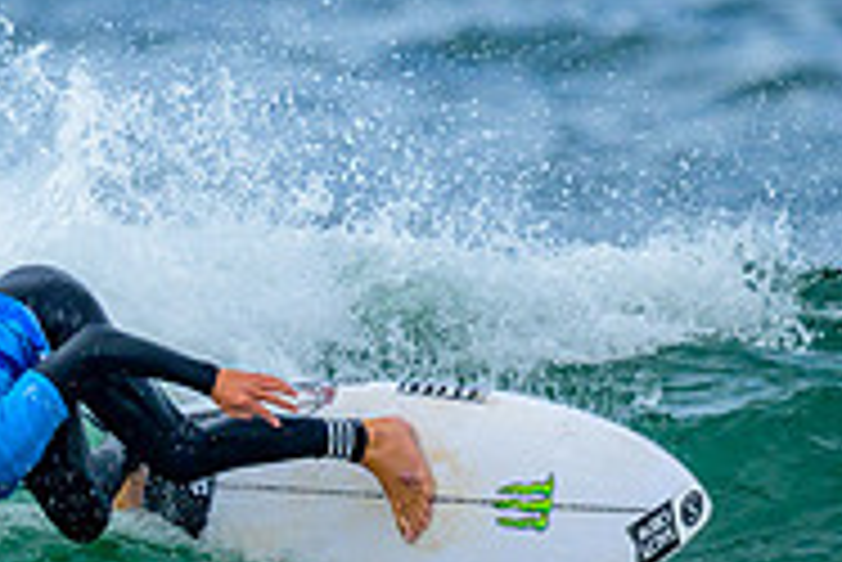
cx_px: -473
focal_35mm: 3146
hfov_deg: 0.7
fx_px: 73636
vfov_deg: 0.4
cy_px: 760
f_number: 6.3
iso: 280
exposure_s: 1/2000
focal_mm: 800
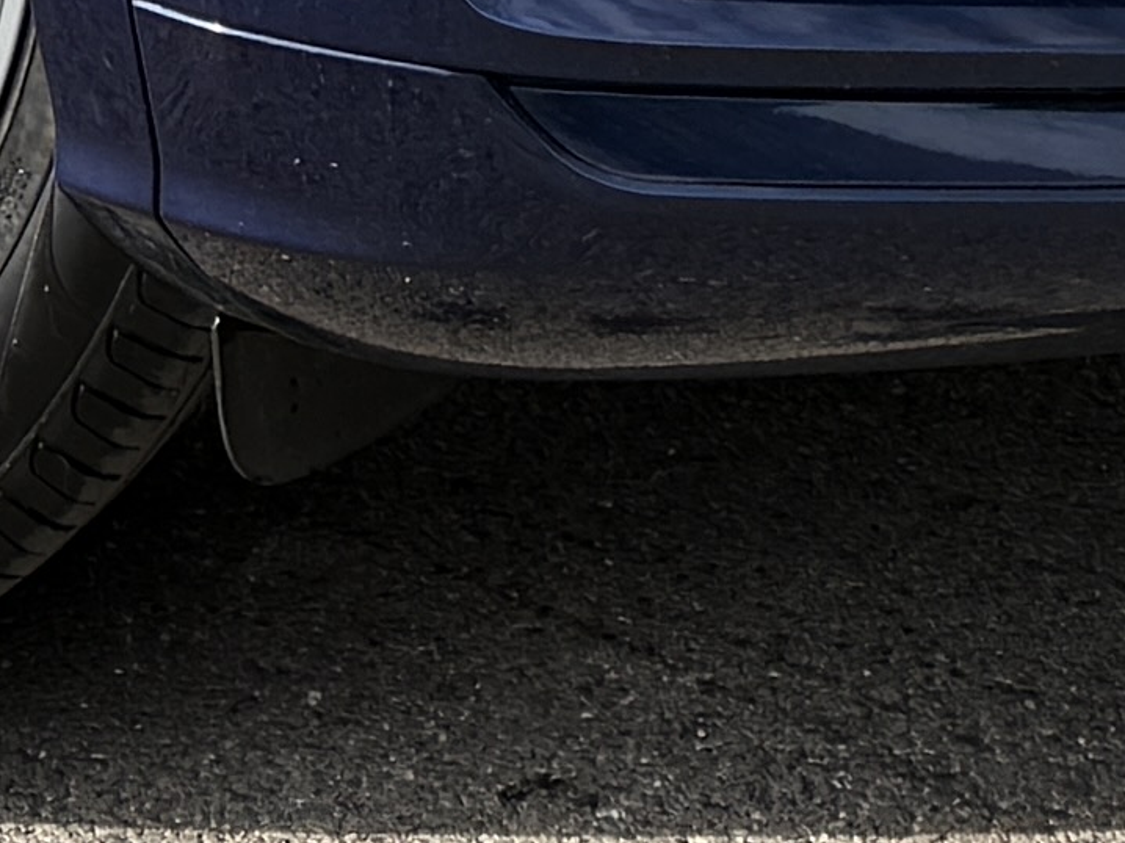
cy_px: -2173
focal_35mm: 191
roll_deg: +2.1
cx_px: -426
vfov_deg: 6.6
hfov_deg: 10.1
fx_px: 6205
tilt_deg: +1.3
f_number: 1.78
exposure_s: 1/2232
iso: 100
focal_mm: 6.76
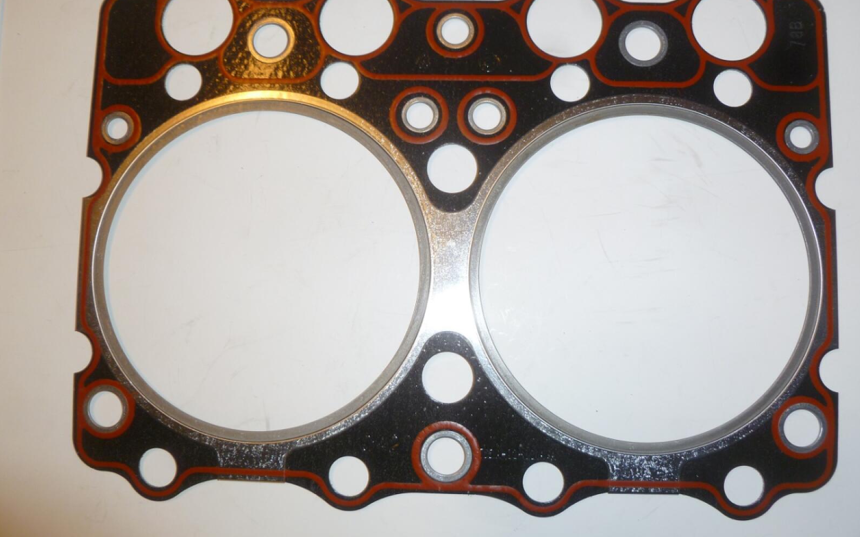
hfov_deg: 62.9
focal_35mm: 30
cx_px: 434
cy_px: 277
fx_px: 703
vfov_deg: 41.8
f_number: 3.3
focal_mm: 5
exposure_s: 1/30
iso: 100
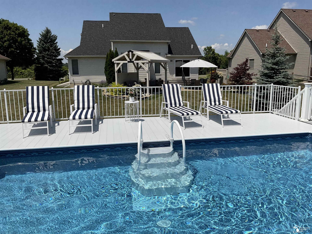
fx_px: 261
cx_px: 156
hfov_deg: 61.7
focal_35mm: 29
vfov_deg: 48.2
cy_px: 117
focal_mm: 3
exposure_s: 1/4785
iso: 20
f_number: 1.8
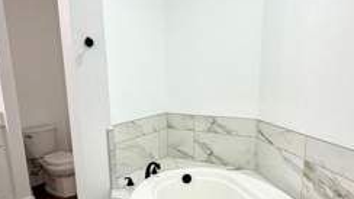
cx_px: 180
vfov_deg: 38.3
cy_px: 138
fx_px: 281
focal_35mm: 30
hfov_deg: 64.3
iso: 160
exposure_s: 1/120
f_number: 2.2
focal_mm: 2.22
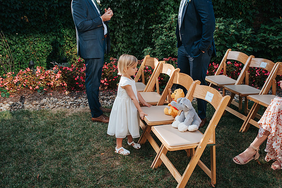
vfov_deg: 37.9
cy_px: 94
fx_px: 274
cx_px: 141
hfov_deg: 54.4
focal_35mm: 35
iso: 1000
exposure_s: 1/1250
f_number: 4
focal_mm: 35
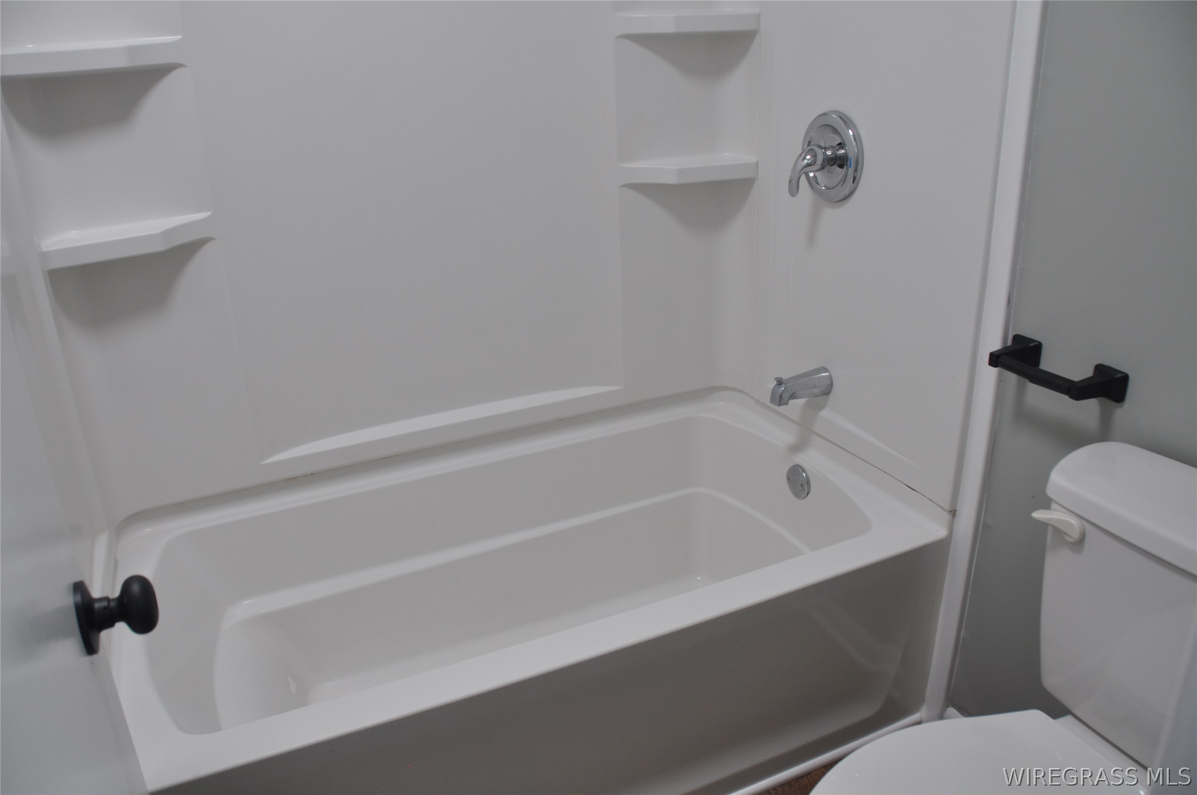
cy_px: 398
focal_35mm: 27
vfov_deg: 47.8
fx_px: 897
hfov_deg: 67.4
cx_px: 598
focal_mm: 18
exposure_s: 1/30
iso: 400
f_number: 5.6
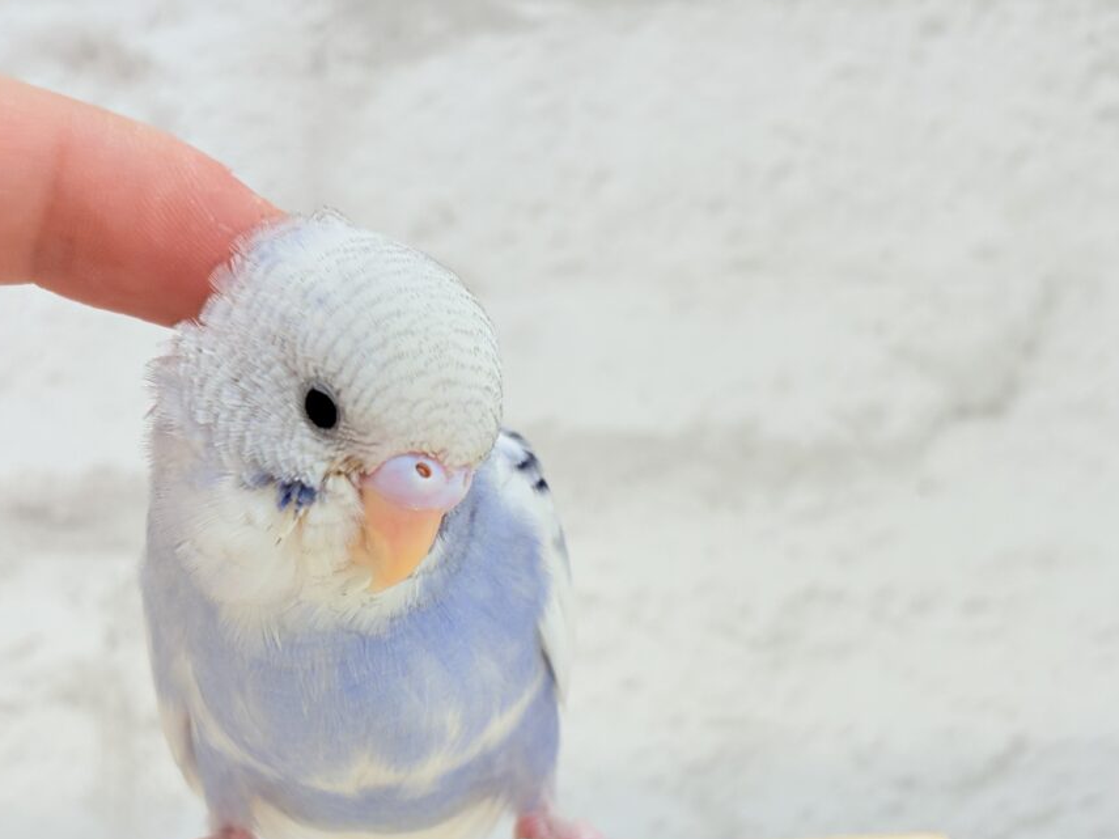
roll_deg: +3.7
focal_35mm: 73
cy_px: 505
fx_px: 2359
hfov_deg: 26.7
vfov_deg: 20.1
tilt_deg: -5.6
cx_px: 501
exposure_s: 1/100
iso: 64
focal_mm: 5.96
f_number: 1.6
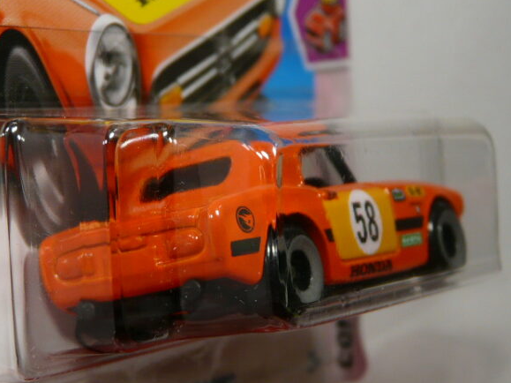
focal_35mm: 114
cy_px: 195
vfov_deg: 13.0
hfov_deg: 17.3
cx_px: 247
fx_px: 1683
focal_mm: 11.4
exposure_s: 1/100
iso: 100
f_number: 3.2
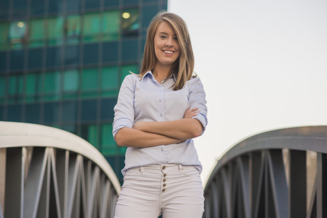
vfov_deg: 16.1
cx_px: 164
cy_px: 109
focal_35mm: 85
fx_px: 772
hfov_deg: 23.9
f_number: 3.5
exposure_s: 1/500
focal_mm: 85
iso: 200
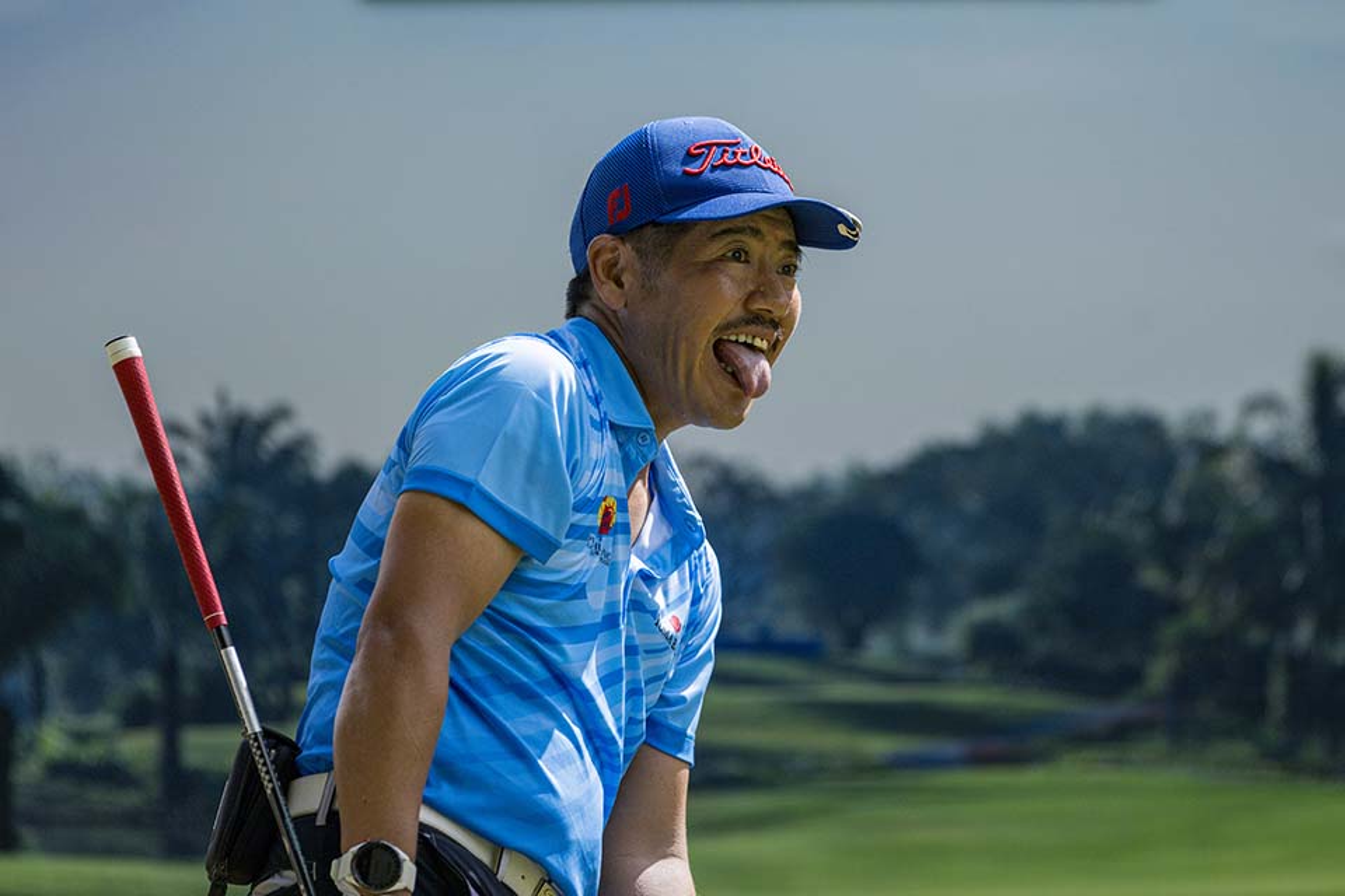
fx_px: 14943
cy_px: 448
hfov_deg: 5.2
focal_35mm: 400
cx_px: 672
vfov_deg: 3.4
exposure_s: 1/5000
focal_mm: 400
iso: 320
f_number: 3.2
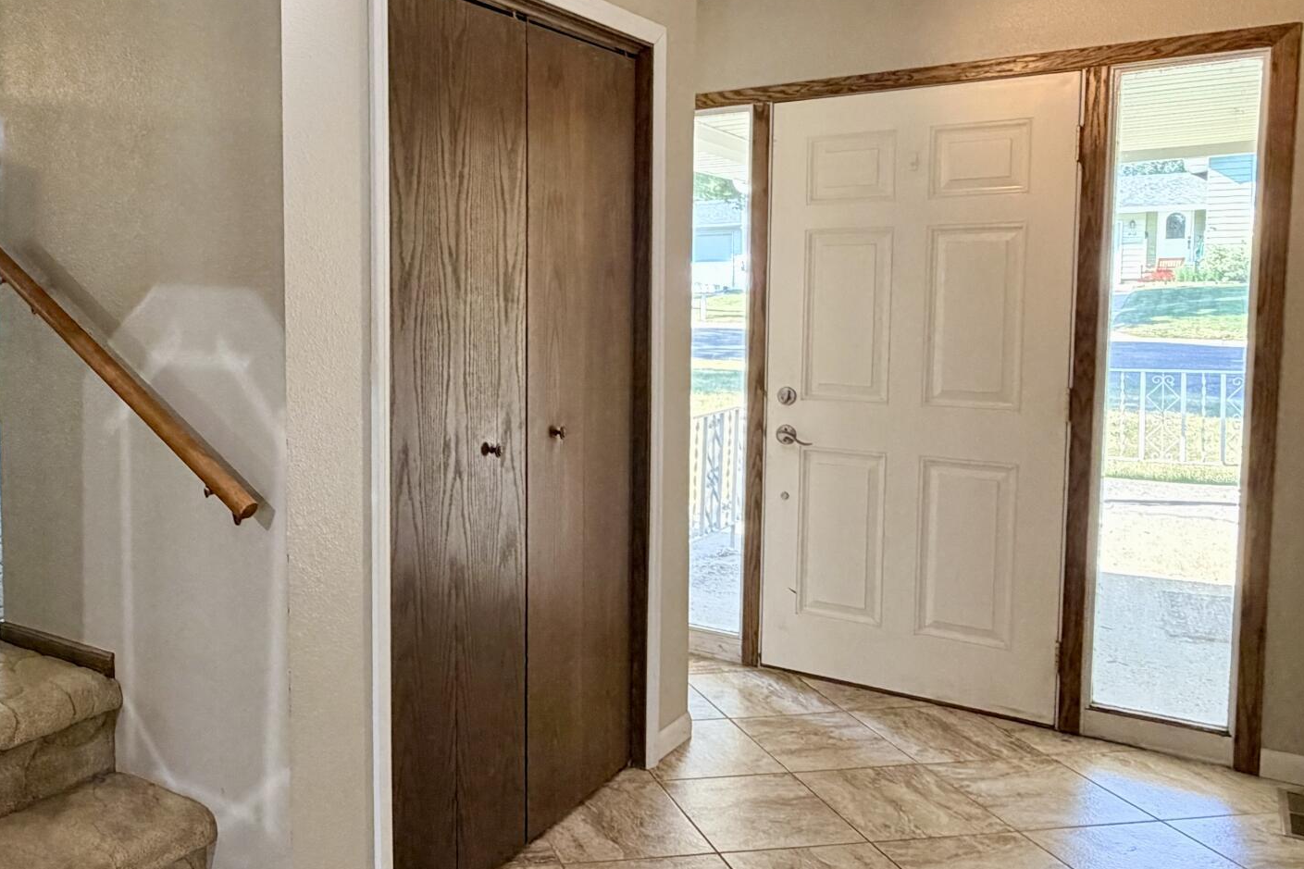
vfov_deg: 42.2
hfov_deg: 57.9
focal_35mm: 31
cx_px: 364
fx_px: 1123
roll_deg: +1.1
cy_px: 362
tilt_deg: -3.7
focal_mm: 2.22
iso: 320
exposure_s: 1/120
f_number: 2.2
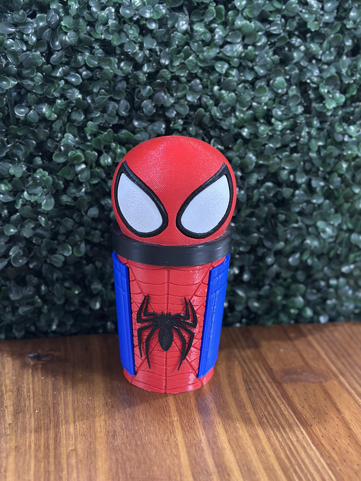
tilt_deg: -17.6
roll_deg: -2.0
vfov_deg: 39.7
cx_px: 180
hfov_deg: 30.3
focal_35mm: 48
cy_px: 240
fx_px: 667
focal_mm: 6.86
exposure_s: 1/25
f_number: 1.78
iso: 640
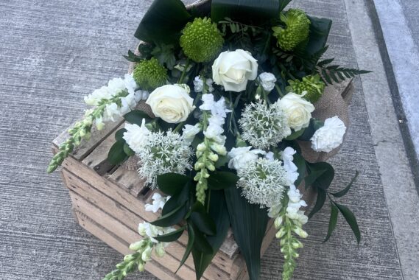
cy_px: 130
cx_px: 208
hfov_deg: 50.7
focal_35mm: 38
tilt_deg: -51.1
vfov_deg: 35.1
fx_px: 442
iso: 50
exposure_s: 1/353
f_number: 1.5
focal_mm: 5.7
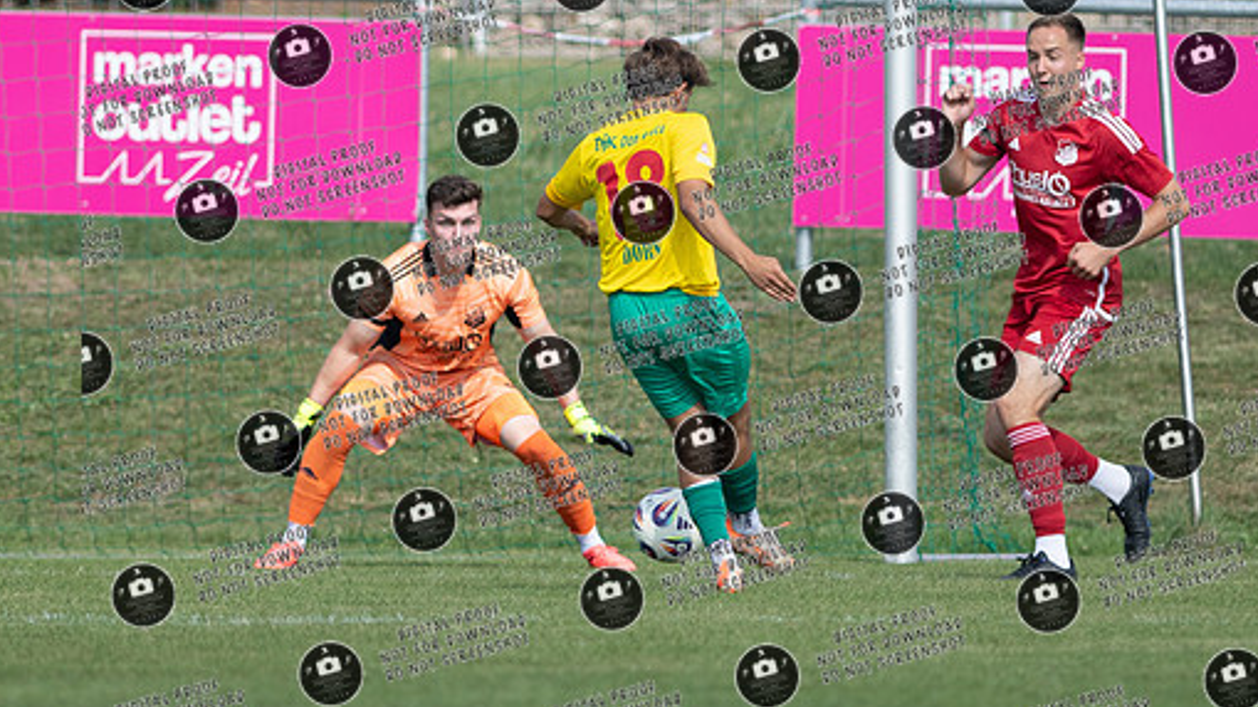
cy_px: 239
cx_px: 590
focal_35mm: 983
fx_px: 32781
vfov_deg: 1.2
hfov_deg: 2.2
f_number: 3.2
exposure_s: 1/1600
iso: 100
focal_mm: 300
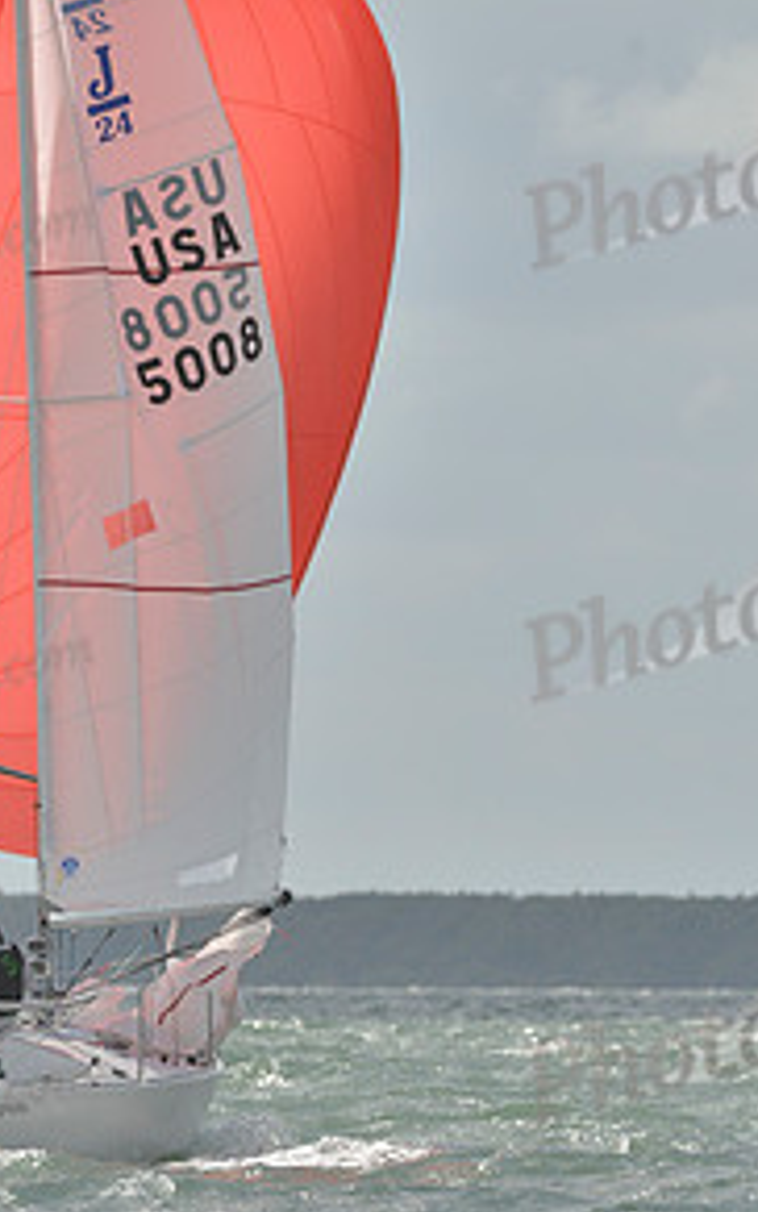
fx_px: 26826
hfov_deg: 1.6
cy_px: 437
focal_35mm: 812
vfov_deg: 2.6
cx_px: 310
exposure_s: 1/1250
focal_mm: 400
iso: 280
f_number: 9
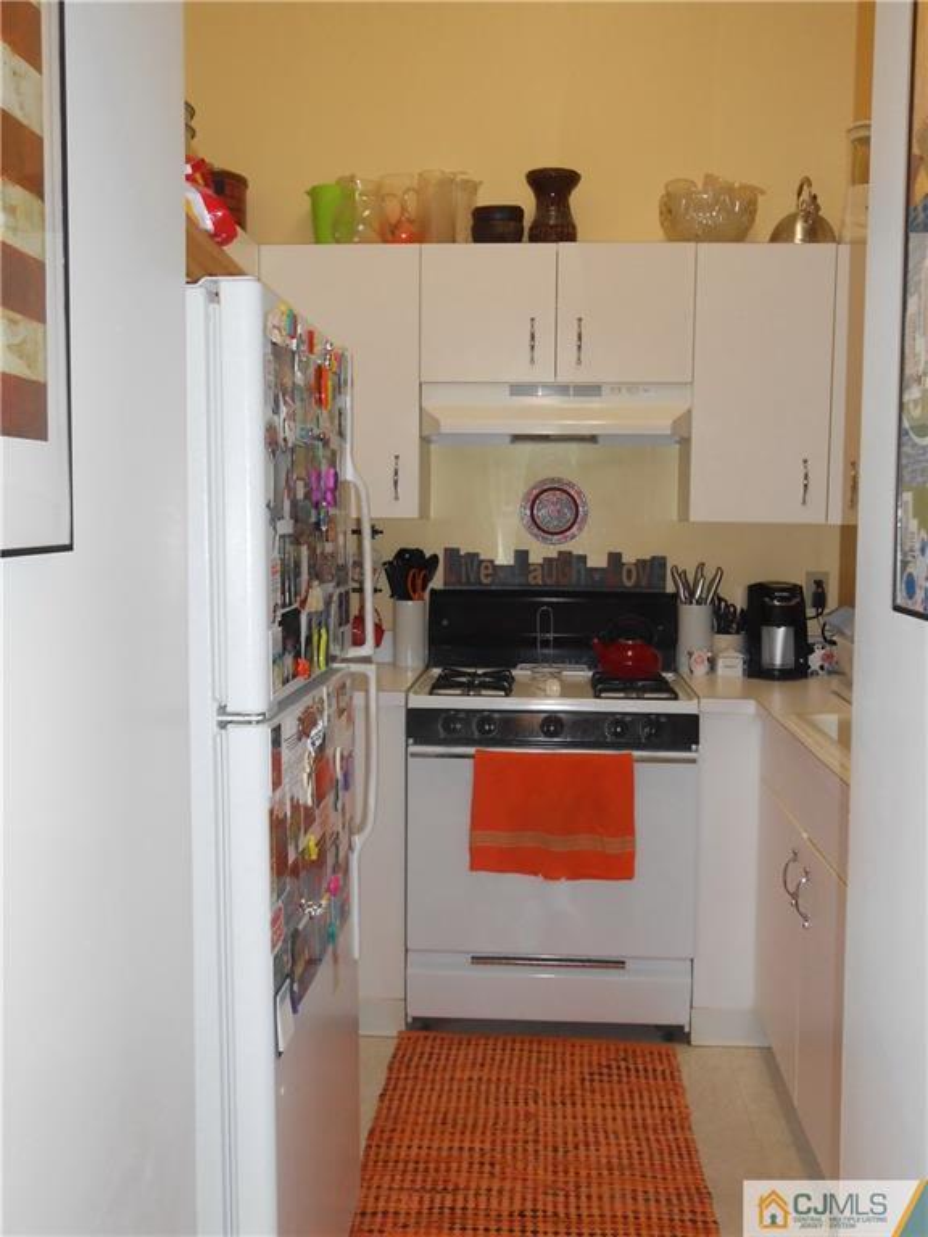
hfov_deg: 41.8
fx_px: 1215
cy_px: 618
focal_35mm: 34
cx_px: 464
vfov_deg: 54.0
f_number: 3.9
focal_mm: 6
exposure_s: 1/30
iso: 200
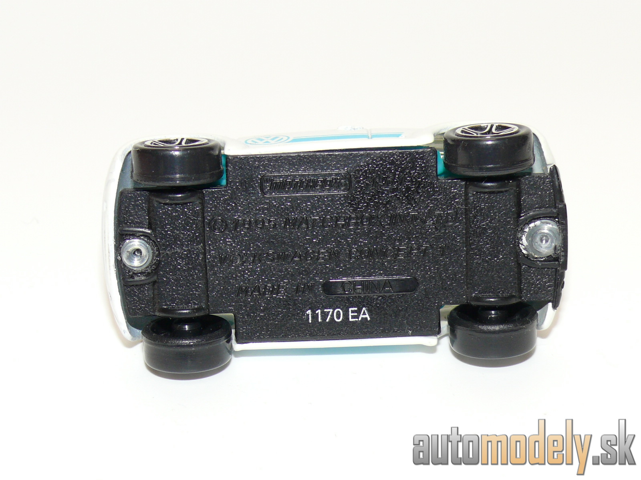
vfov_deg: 14.1
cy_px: 240
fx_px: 1944
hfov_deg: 18.7
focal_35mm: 105
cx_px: 320
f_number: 4
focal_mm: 13.7
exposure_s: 1/30
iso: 100
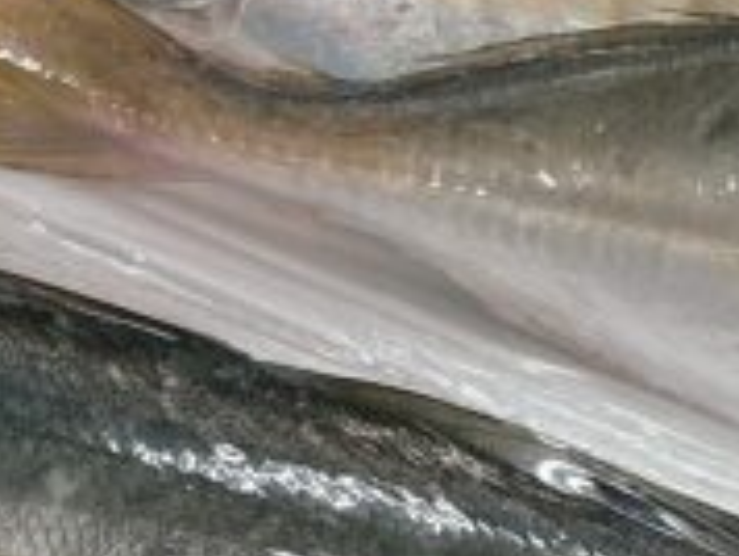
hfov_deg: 14.0
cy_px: 768
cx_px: 644
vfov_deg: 10.3
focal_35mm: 140
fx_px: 2993
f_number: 1.6
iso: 100
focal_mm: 5.96
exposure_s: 1/120
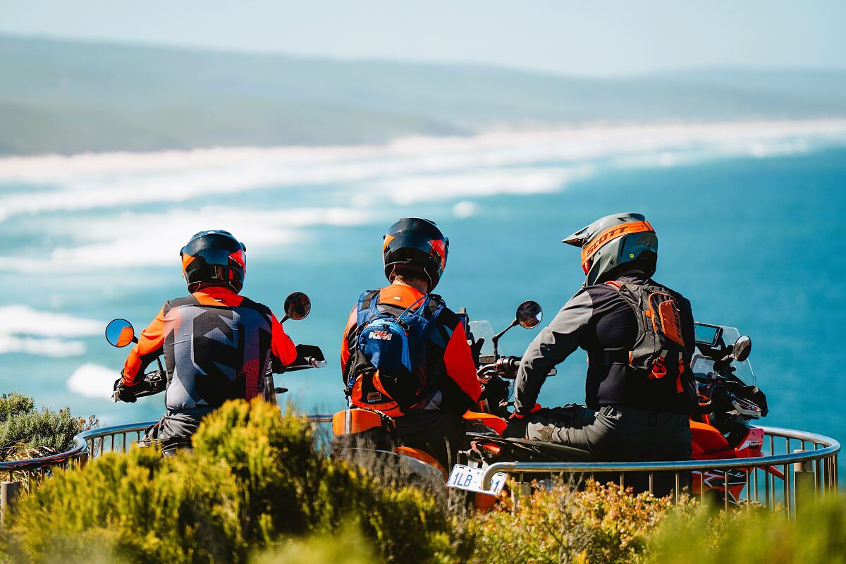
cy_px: 282
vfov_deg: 6.9
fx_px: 4700
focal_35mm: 200
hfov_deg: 10.3
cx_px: 423
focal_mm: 200
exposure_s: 1/3200
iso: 200
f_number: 2.8
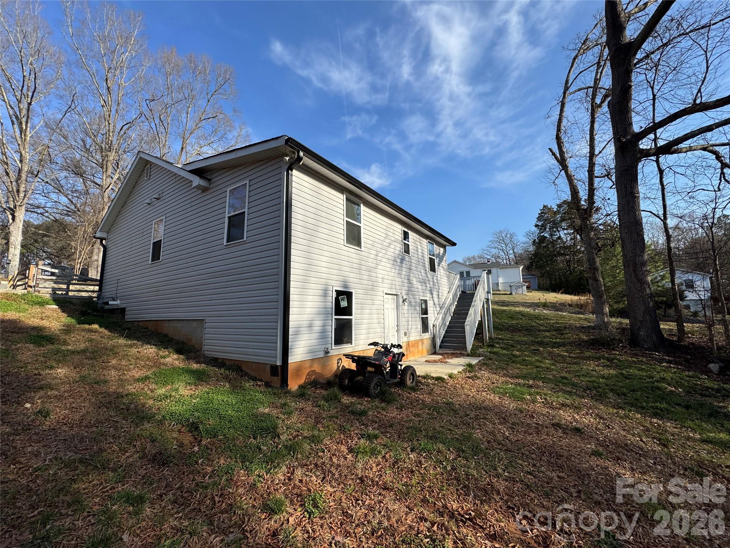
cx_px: 365
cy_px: 274
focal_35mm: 14
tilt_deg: +8.4
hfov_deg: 102.1
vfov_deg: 85.7
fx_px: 295
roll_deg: +1.1
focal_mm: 2.22
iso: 50
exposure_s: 1/2273
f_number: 2.2
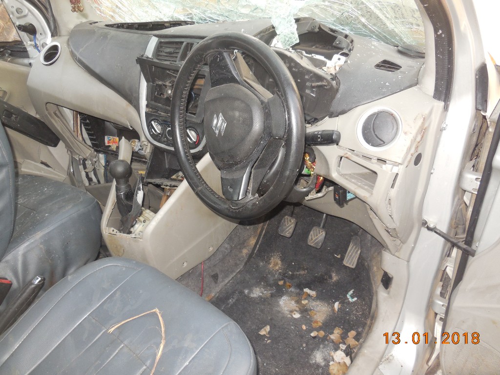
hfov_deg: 69.4
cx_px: 250
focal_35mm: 25
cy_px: 188
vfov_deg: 54.9
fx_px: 361
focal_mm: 4.5
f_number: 3.1
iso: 220
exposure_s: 1/25
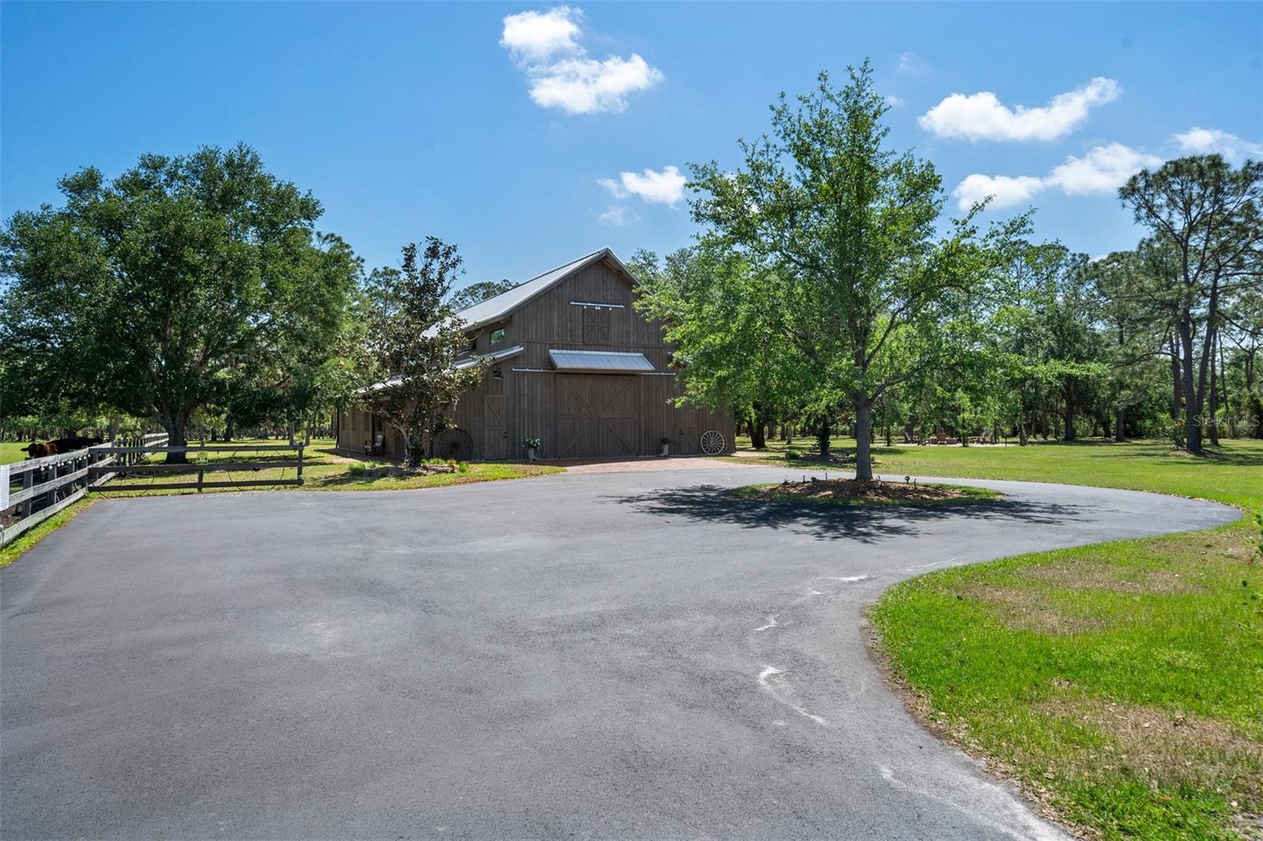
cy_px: 420
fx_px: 772
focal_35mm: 22
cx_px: 632
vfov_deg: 57.2
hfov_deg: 78.6
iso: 250
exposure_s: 1/320
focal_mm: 22
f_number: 9
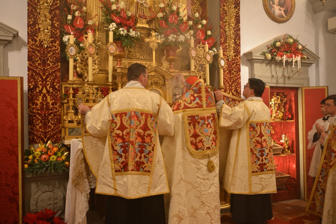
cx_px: 168
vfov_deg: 37.9
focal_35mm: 35
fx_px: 327
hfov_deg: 54.4
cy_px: 112
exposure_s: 1/100
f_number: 5
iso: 1600
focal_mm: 35
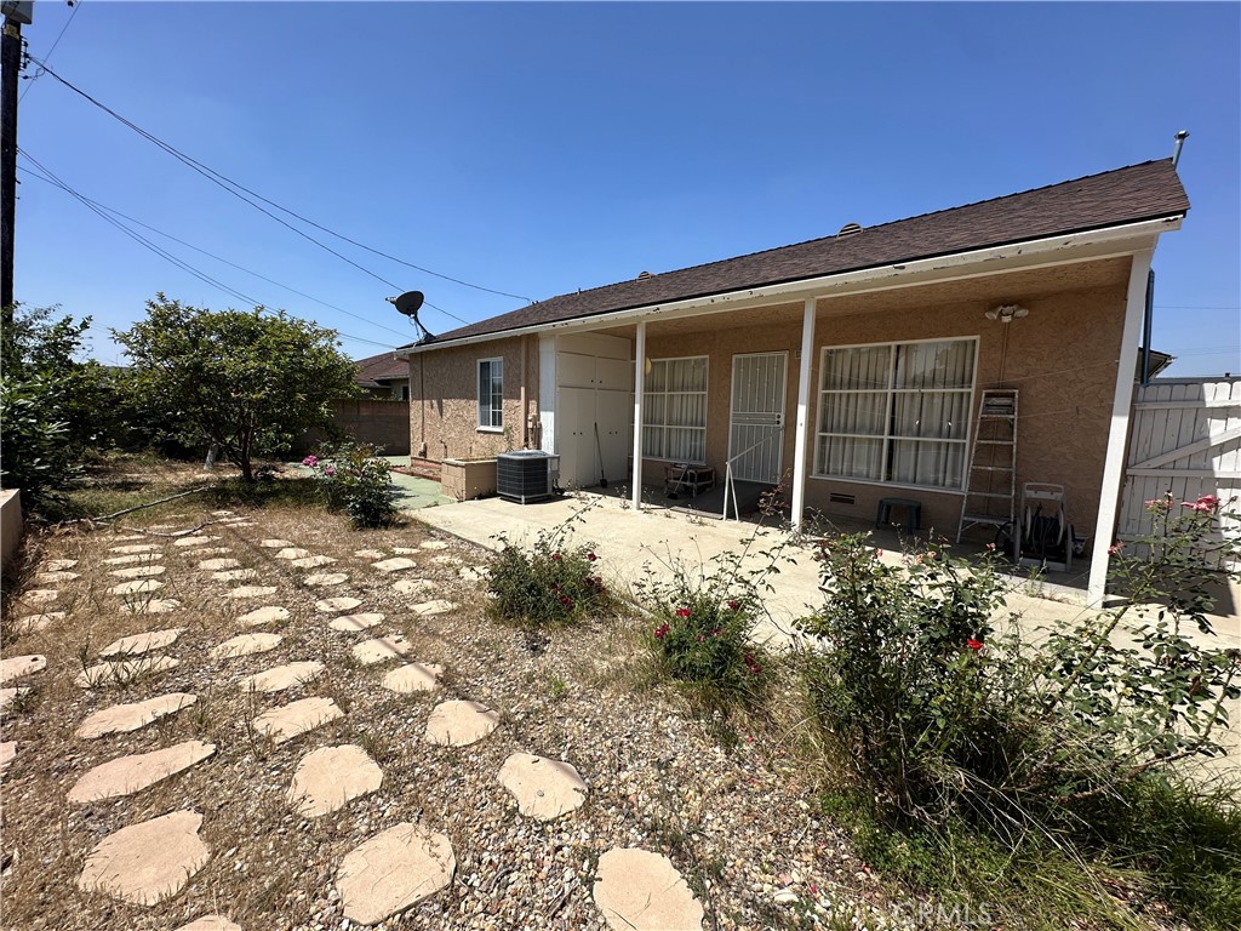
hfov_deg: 102.1
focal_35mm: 14
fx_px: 502
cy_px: 466
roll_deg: -1.0
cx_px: 620
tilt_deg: -6.6
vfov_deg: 85.7
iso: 50
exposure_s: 1/2257
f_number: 2.2
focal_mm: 2.22
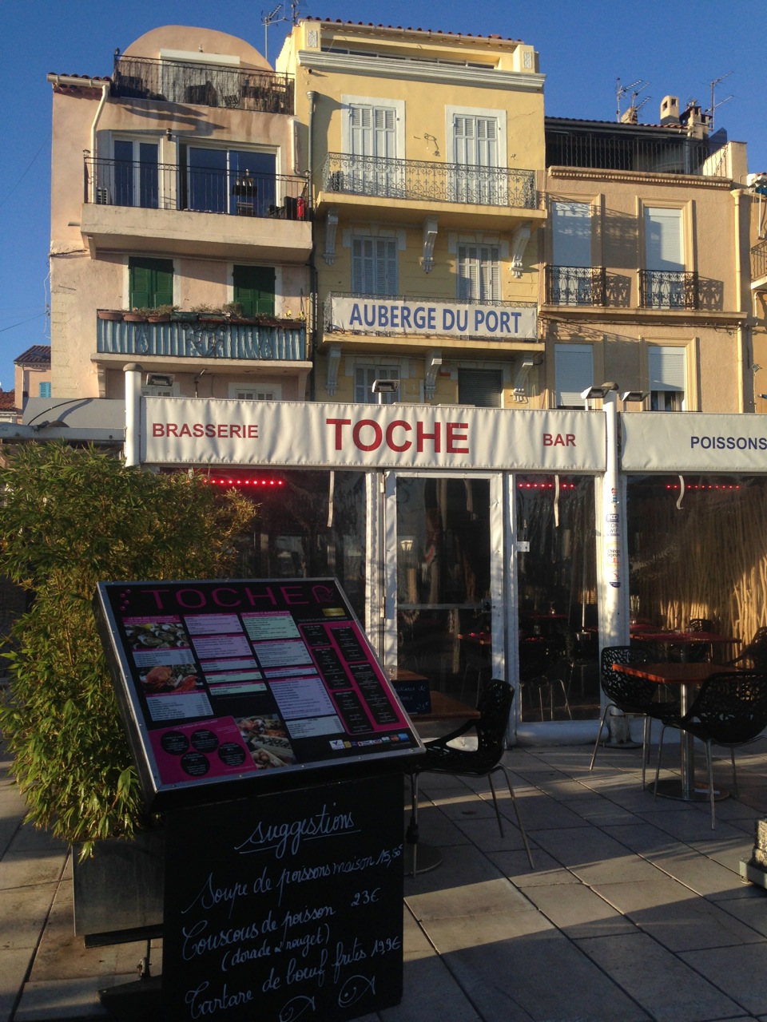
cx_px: 384
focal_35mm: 33
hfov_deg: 42.9
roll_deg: -1.0
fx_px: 975
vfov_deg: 55.4
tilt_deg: +3.9
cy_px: 511
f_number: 2.4
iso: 50
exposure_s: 1/985
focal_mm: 4.12
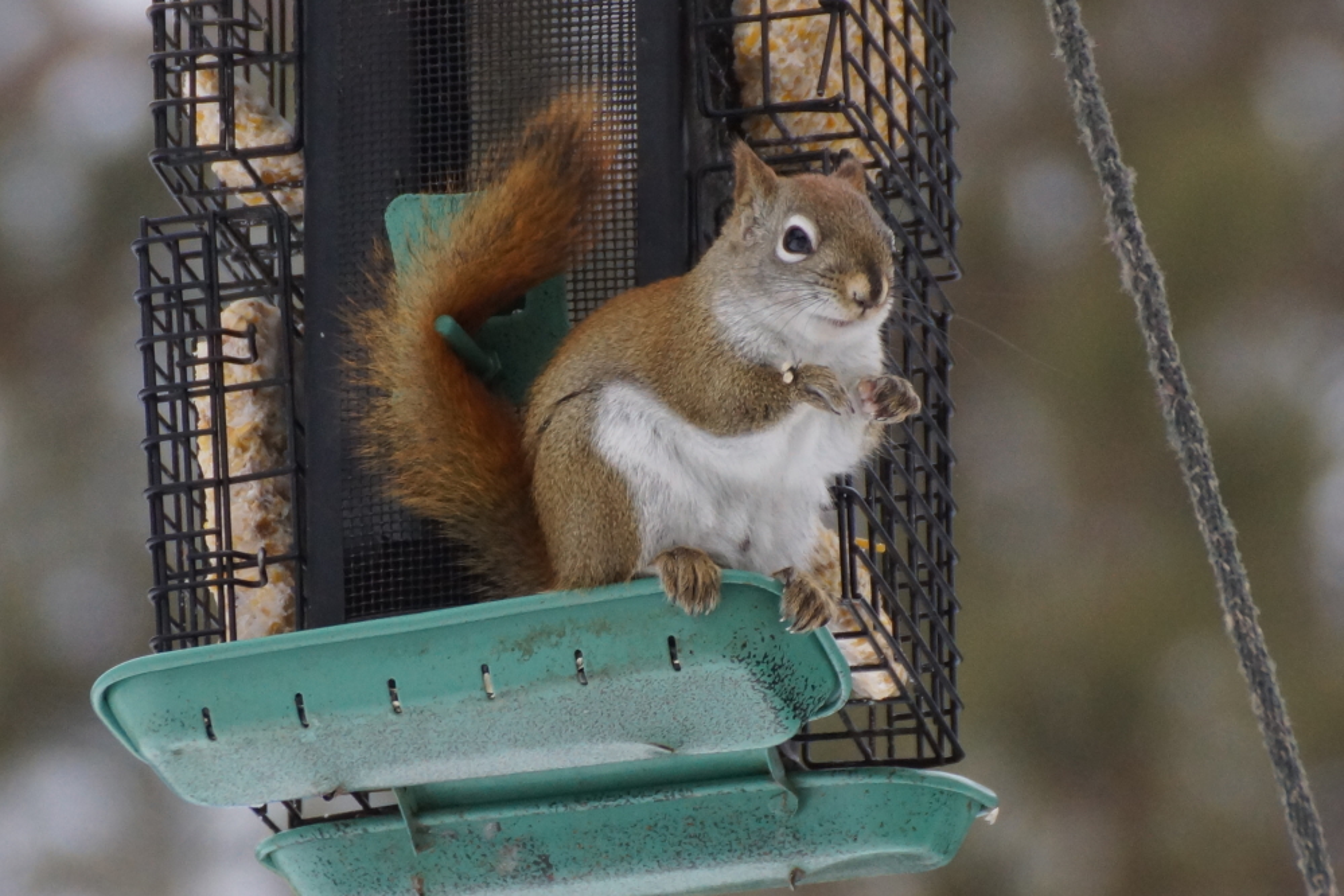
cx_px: 672
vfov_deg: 3.7
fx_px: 13999
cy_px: 448
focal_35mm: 375
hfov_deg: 5.5
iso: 640
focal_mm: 250
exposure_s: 1/400
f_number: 6.3
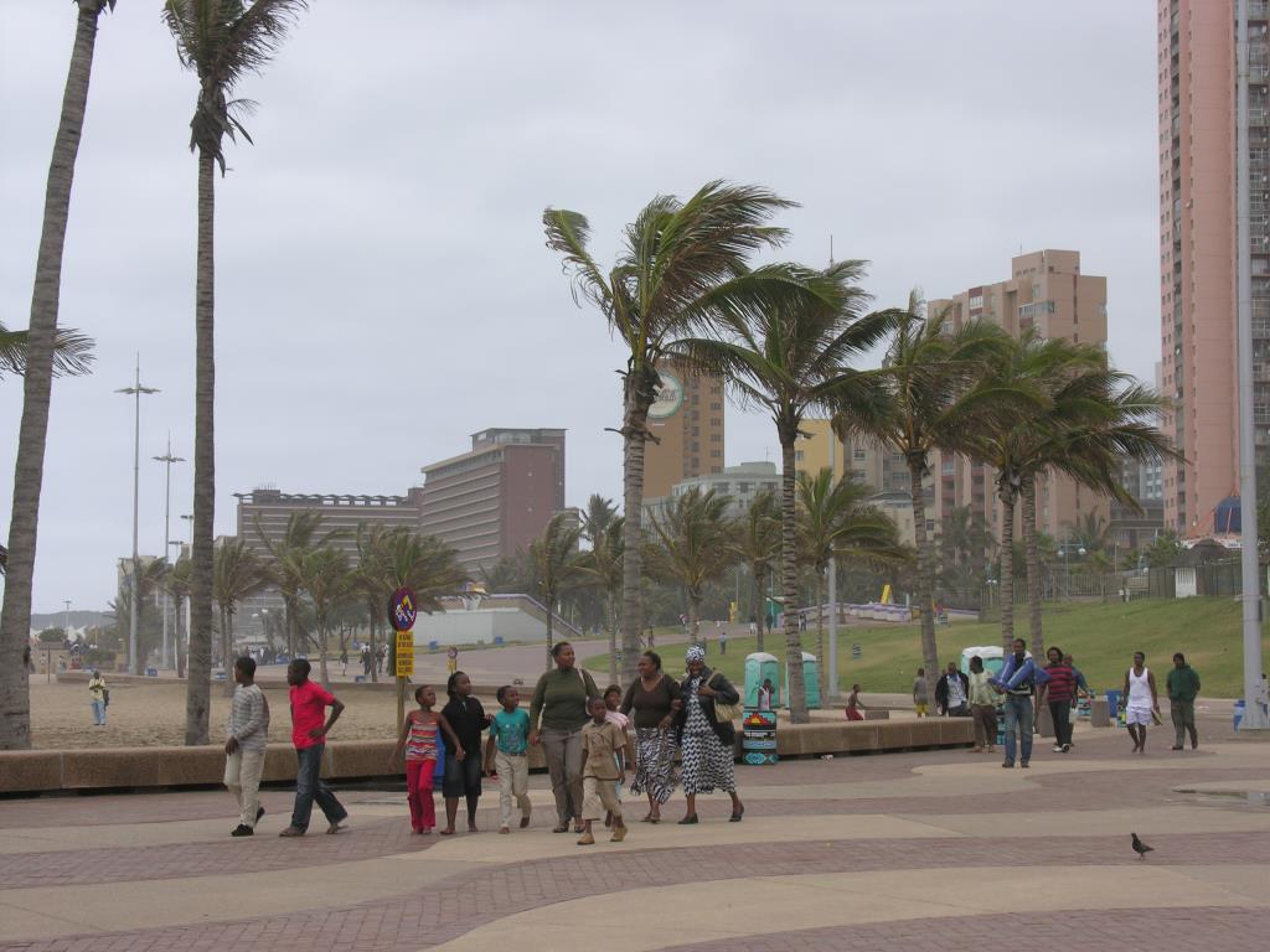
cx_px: 635
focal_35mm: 78
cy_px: 476
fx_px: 2862
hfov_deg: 25.0
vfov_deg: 18.9
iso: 50
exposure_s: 1/90.2
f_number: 5.4
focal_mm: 19.8
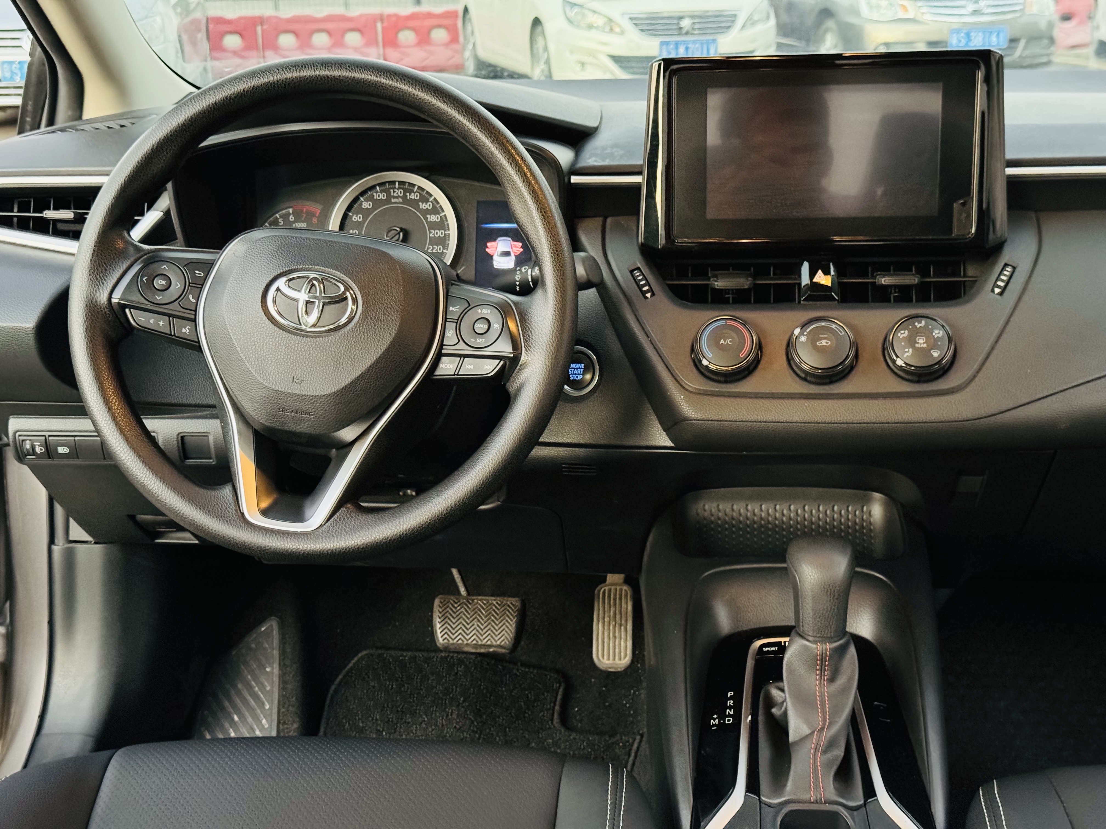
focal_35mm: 48
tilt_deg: -16.4
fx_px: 1534
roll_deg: +1.5
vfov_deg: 30.3
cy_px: 414
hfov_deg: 39.7
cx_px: 553
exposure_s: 1/27
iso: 800
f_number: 1.78
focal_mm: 6.86
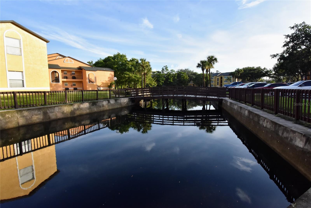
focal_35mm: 18
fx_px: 156
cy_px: 104
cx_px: 156
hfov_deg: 90.0
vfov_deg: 67.5
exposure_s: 1/250
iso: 1000
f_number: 16
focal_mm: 12
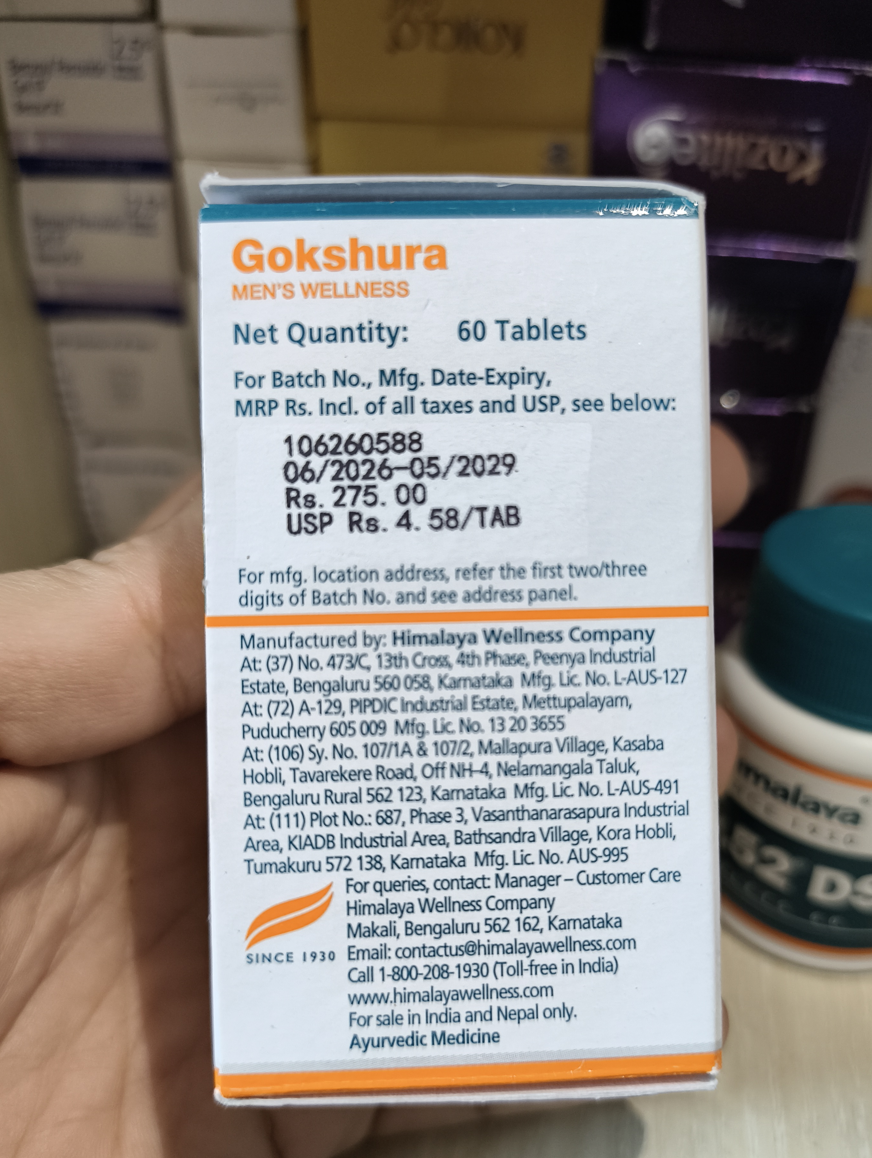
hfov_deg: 51.4
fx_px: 905
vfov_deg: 65.0
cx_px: 478
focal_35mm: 27
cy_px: 646
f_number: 1.87
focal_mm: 5.56
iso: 610
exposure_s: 1/50
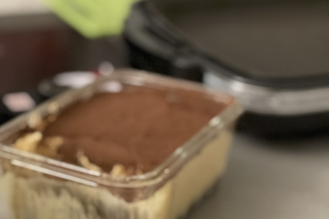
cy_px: 206
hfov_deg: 22.9
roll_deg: -1.9
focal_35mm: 89
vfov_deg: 15.1
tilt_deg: -27.3
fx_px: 813
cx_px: 164
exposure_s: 1/15
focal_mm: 7.5
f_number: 2.2
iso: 2000
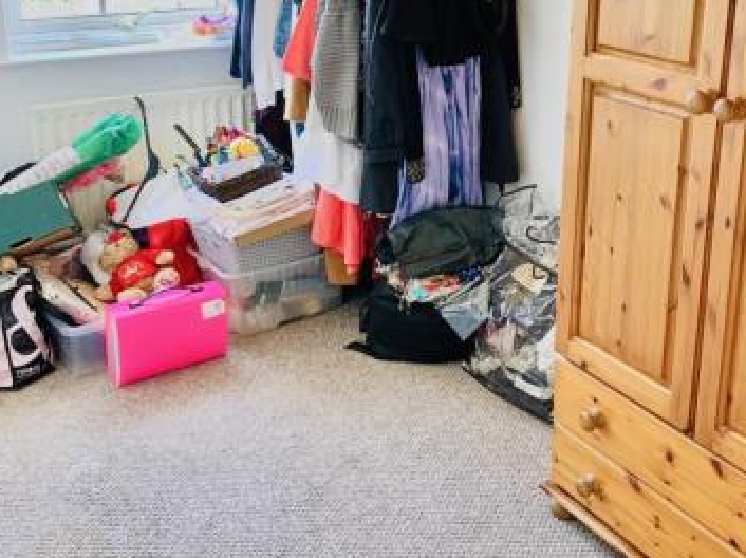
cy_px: 168
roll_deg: -2.2
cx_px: 517
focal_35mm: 43
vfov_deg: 33.1
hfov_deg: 43.1
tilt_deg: -19.7
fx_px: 926
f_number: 1.8
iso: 125
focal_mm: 4.25
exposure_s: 1/60
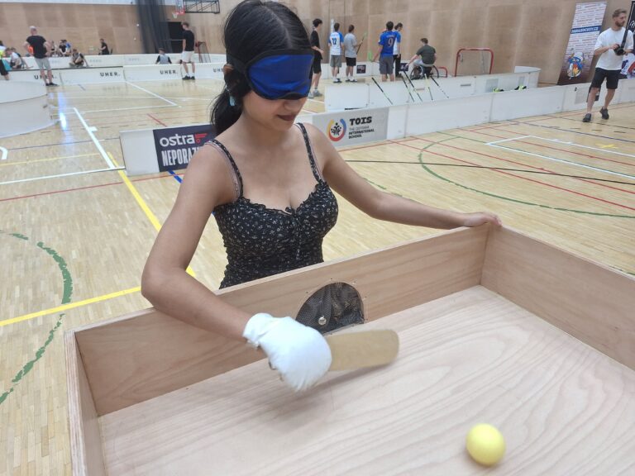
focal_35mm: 23
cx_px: 318
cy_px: 238
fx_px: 422
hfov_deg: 73.9
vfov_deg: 58.9
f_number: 1.8
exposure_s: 1/50
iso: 64
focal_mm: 5.54
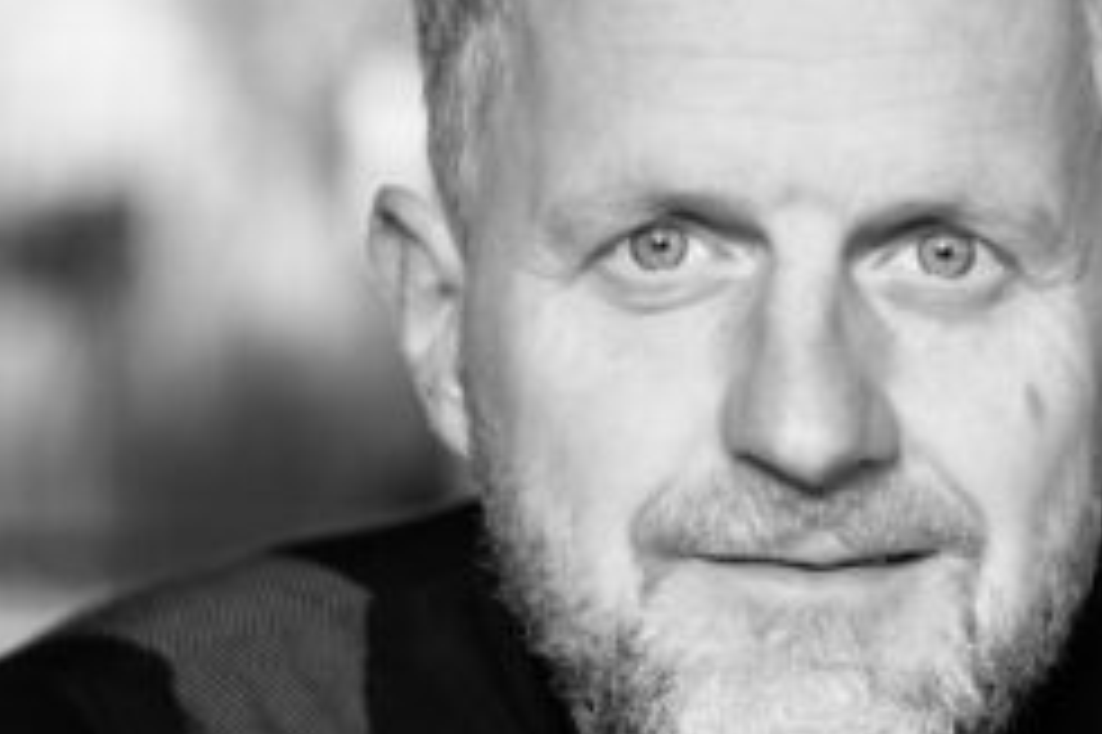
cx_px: 828
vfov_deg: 9.9
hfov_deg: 14.8
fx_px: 4221
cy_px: 446
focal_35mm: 138
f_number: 1.8
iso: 400
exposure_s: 1/80
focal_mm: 50
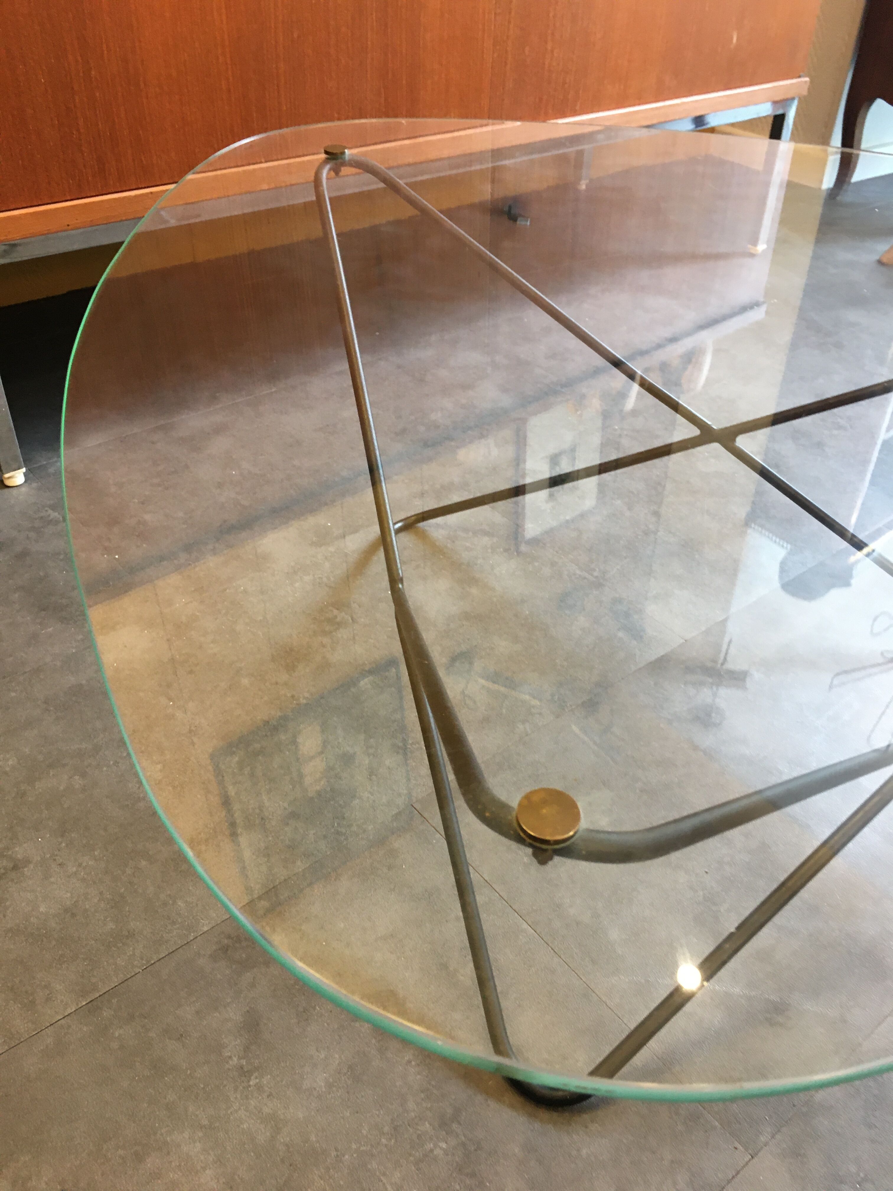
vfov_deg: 61.7
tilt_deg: -36.8
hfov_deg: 48.2
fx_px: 997
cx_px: 446
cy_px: 596
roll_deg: -3.9
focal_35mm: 29
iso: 125
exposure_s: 1/33
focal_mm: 4.15
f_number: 2.2
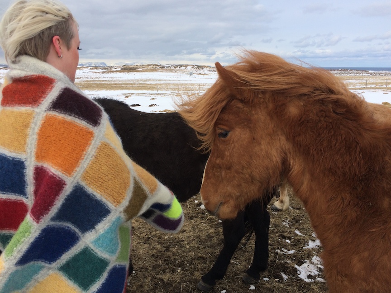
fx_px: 328
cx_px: 196
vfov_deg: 48.2
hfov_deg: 61.7
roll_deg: +2.0
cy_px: 146
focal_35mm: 29
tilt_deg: -13.2
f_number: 2.2
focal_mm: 4.15
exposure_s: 1/1953
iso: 32
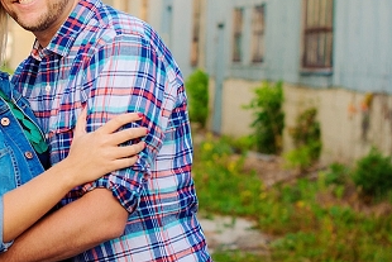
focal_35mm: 124
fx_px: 1351
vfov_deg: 11.1
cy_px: 78
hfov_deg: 16.4
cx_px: 75
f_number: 3.2
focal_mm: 50
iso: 200
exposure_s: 1/500
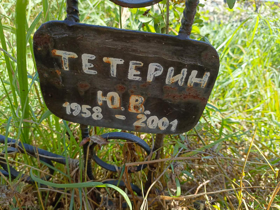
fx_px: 202
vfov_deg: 54.9
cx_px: 140
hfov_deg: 69.4
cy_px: 105
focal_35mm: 25
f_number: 1.69
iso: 112
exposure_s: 1/216
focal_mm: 4.76
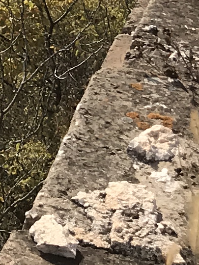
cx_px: -320
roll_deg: -1.2
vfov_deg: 8.9
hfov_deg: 6.7
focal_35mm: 209
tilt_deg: -15.9
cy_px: -268
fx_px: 1602
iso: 20
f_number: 1.8
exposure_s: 1/3546
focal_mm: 3.99
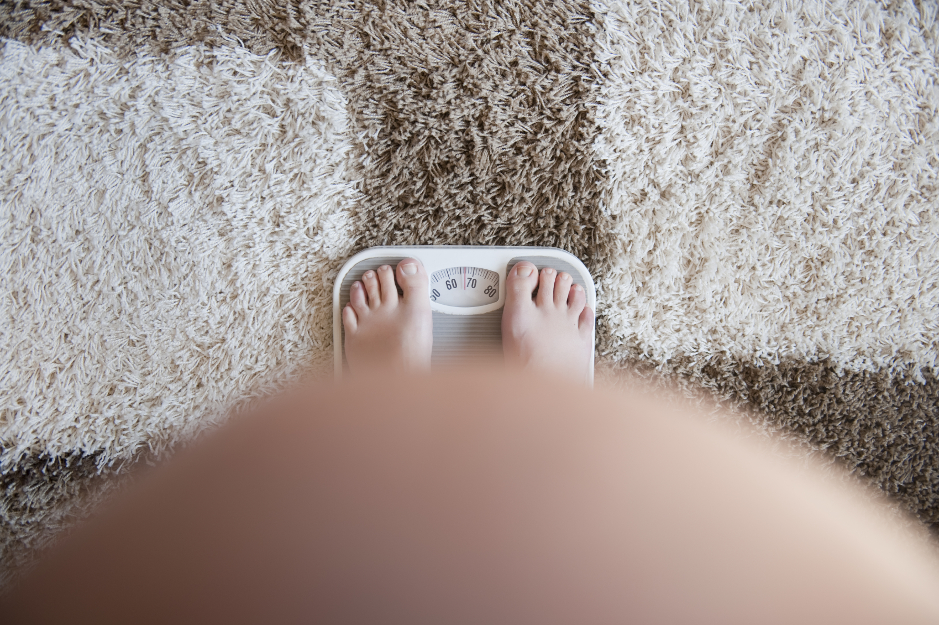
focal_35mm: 38
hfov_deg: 50.7
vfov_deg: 35.0
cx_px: 470
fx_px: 990
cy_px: 312
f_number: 2.8
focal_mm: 38
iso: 200
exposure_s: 1/160
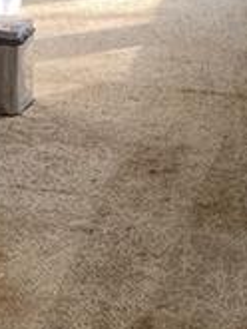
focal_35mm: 121
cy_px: 150
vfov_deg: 16.3
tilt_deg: -24.1
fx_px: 1150
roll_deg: -1.3
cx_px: 133
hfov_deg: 12.3
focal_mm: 4.25
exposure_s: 1/90
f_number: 1.8
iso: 100
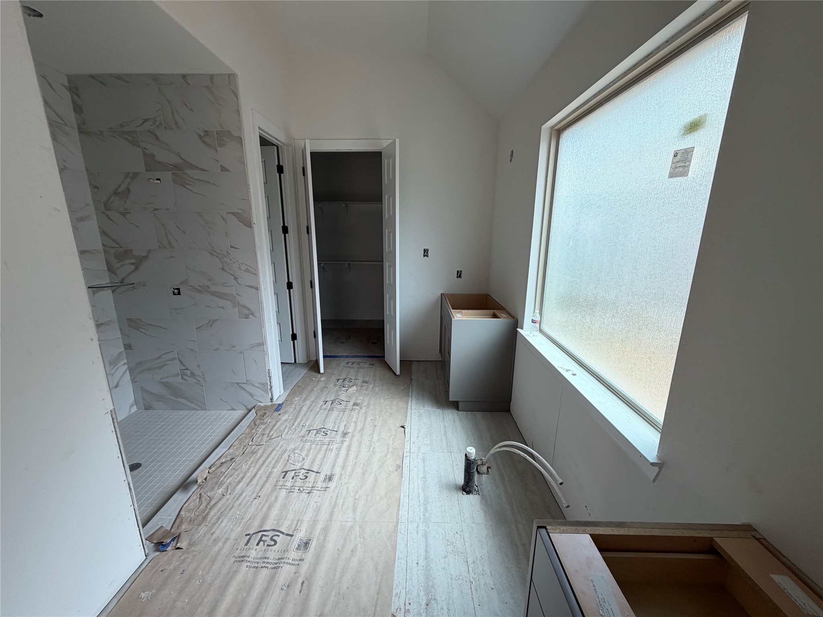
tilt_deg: -14.1
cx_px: 412
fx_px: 333
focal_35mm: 14
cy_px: 308
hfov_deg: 102.1
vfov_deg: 85.7
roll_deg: +0.5
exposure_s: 1/121
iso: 50
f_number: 2.2
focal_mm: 2.22
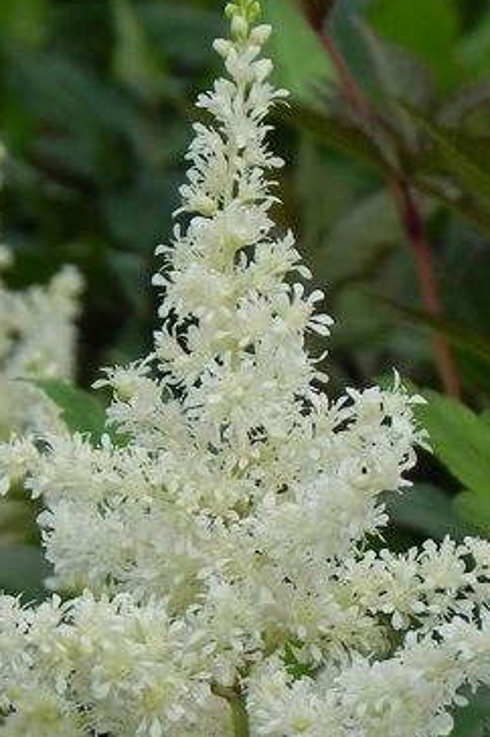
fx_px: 8611
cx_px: 81
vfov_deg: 4.9
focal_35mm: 421
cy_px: 522
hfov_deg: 3.3
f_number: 5.6
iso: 160
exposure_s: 1/400
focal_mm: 32.7
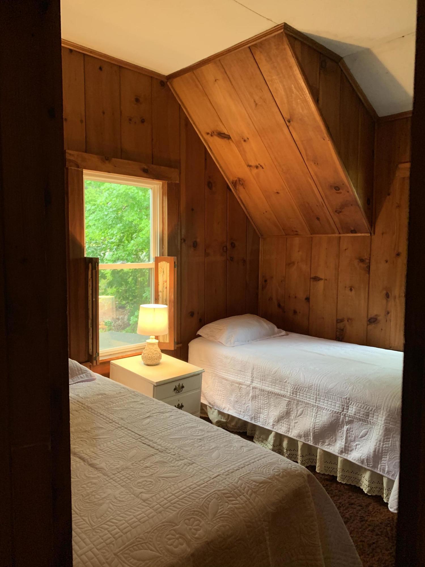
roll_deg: +1.1
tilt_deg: -3.3
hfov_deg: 53.1
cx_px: 212
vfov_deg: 67.3
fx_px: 426
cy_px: 284
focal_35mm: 26
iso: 320
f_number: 1.8
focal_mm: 4.25
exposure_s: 1/40
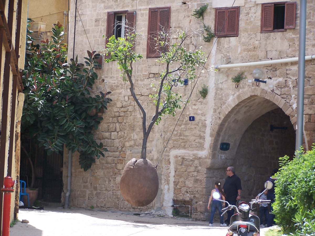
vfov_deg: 11.6
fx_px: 1165
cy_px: 118
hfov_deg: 15.4
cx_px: 158
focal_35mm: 128
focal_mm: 21.2
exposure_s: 1/500
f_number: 3.2
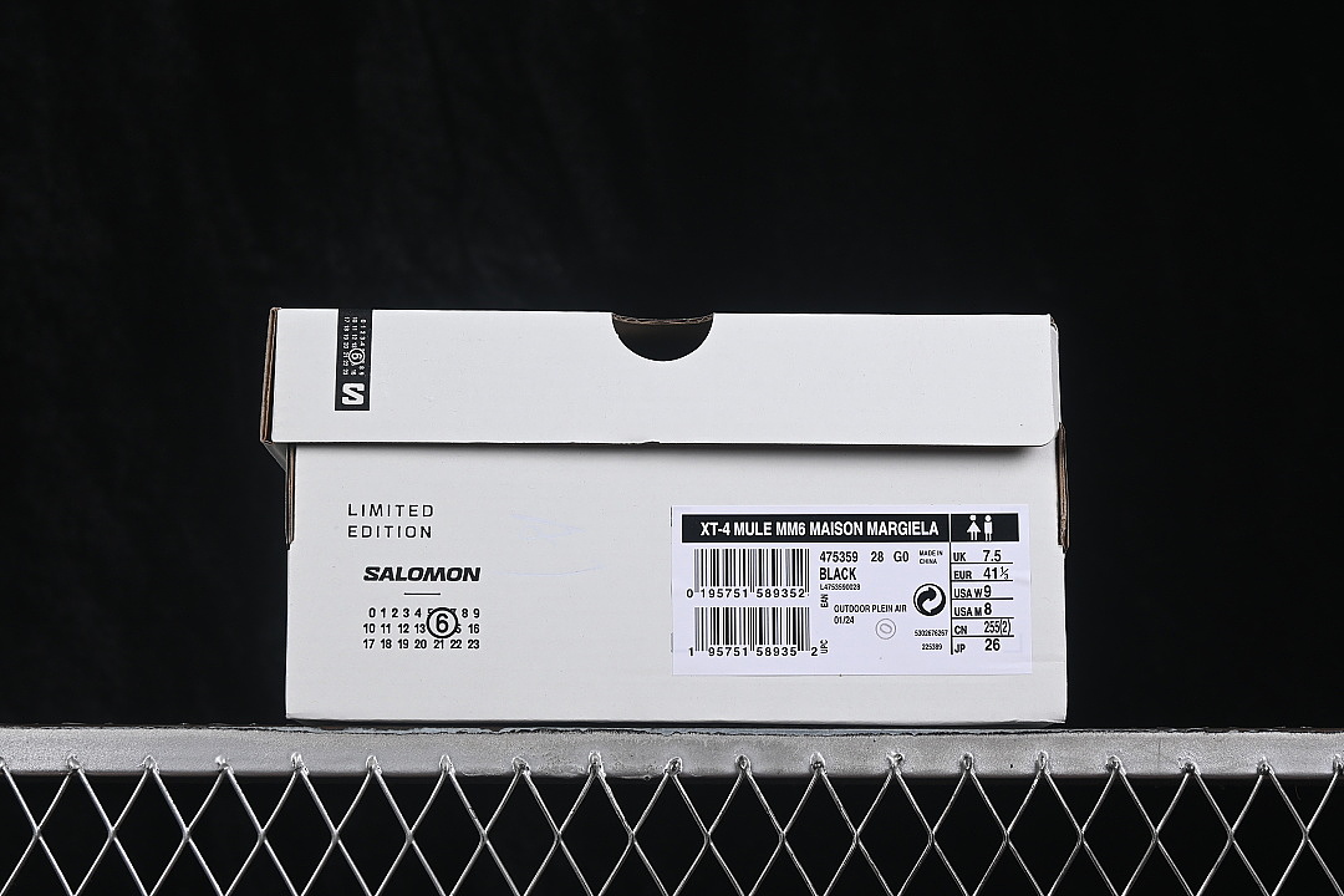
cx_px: 672
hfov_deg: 27.0
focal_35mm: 75
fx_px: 2800
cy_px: 448
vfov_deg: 18.2
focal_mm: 50
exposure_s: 1/80
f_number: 8
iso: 160
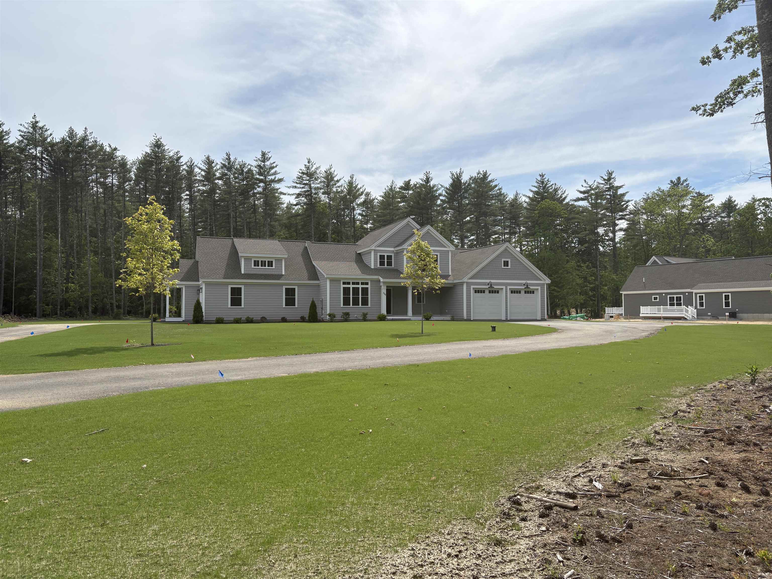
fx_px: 580
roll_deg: +0.2
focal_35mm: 26
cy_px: 290
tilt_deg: +2.6
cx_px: 386
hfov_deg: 67.3
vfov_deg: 53.1
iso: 50
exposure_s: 1/5348
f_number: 1.6
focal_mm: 5.96
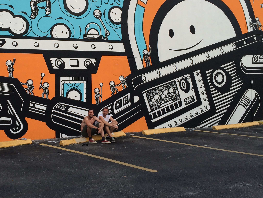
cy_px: 54
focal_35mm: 45
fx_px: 342
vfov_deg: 31.7
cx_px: 97
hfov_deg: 41.7
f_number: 2.2
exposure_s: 1/176
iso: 32
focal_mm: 4.12
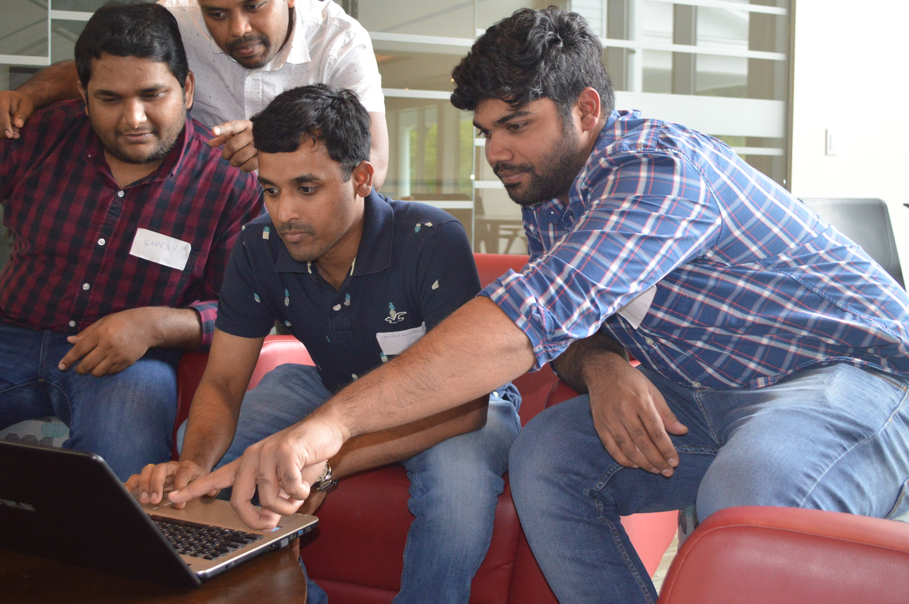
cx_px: 422
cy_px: 253
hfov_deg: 43.6
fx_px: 1135
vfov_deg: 29.8
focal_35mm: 45
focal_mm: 24
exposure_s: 1/60
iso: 720
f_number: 4
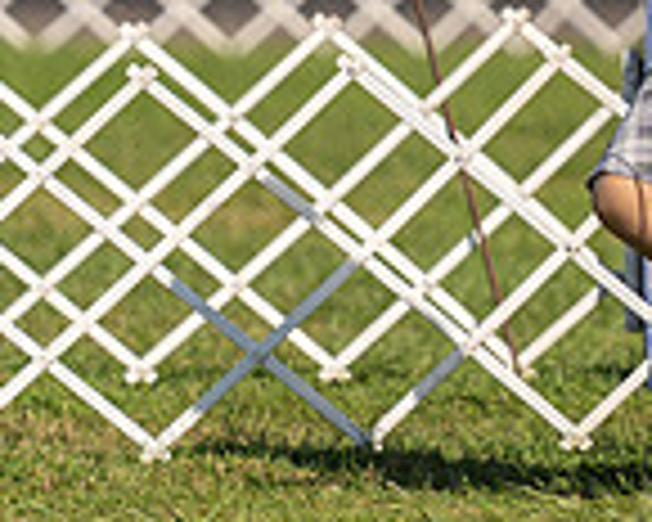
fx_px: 16904
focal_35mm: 876
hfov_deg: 2.2
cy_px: -274
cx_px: 942
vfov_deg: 1.8
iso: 100
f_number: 3.2
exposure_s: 1/2500
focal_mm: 200
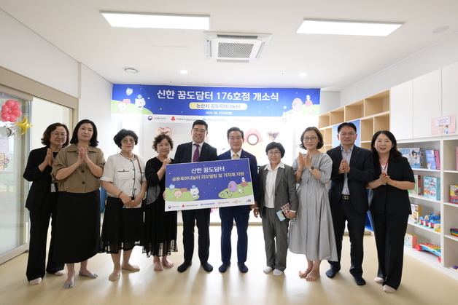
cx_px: 229
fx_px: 242
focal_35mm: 19
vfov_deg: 64.6
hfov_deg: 86.9
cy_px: 152
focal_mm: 19
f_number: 7.1
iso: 2000
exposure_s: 1/200
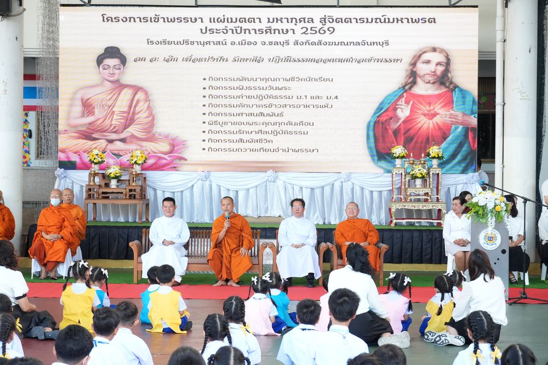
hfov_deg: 25.5
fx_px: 1210
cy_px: 182
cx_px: 274
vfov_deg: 17.2
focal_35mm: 80
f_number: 5.6
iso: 1600
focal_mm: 53
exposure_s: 1/125
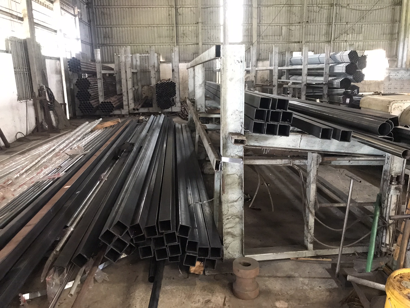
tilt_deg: -12.0
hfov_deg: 63.4
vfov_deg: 49.7
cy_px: 154
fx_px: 332
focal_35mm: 28
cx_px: 205
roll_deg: +1.8
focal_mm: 3.99
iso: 80
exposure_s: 1/8
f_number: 1.8
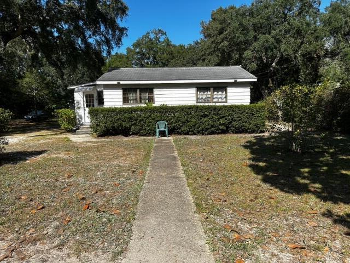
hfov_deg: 71.6
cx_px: 175
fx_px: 243
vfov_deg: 56.8
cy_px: 132
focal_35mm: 24
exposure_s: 1/3861
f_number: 1.78
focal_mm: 6.86
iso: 80
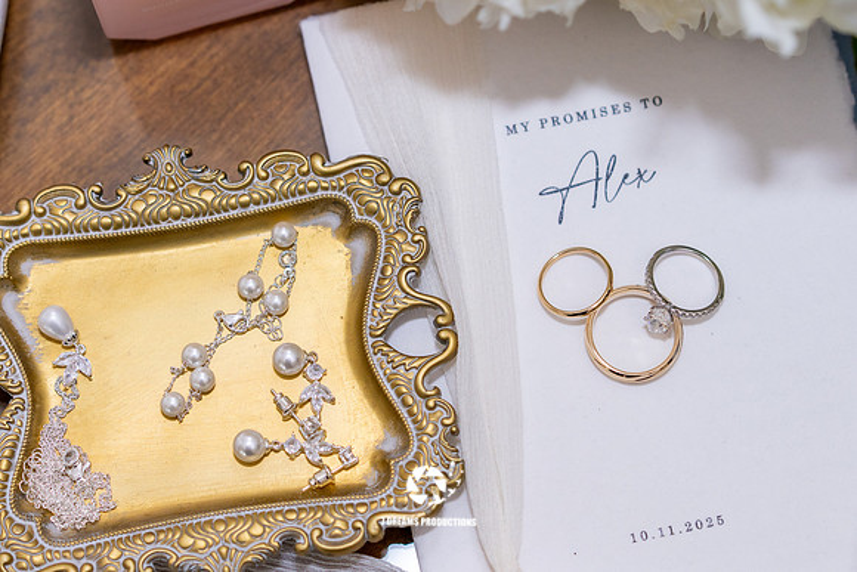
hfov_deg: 16.1
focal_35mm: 127
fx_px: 3024
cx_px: 428
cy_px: 286
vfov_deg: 10.8
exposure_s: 1/125
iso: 640
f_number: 2.8
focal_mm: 85
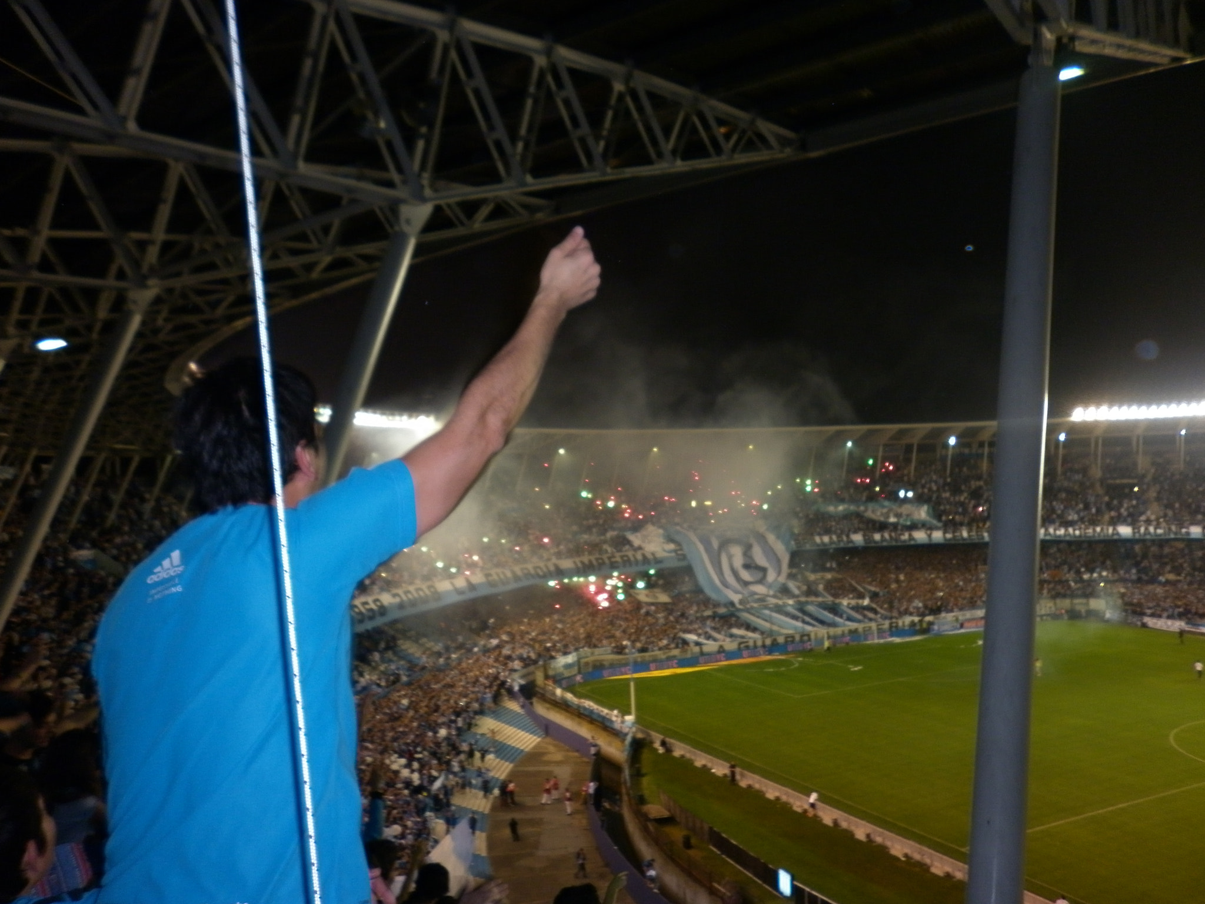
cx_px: 602
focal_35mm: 28
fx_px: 975
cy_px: 452
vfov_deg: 49.7
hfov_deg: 63.4
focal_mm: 5
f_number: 2.8
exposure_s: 1/30
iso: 100
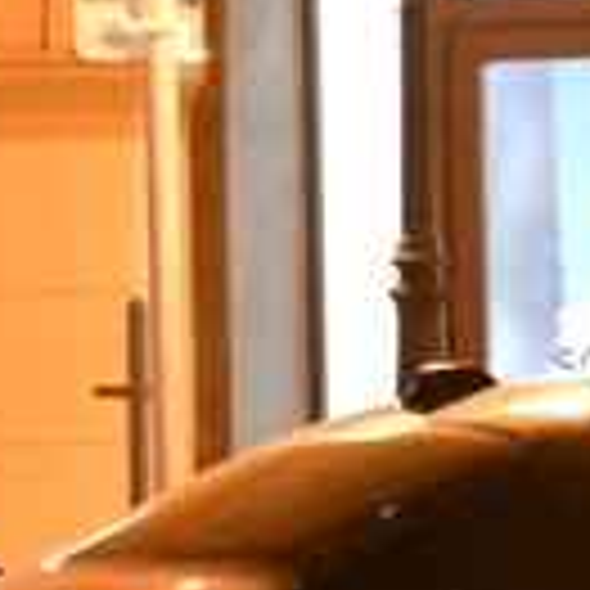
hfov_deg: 2.8
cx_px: 694
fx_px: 12052
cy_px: 905
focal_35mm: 625
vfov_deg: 2.8
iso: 25600
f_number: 3.2
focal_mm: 140
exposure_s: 1/40
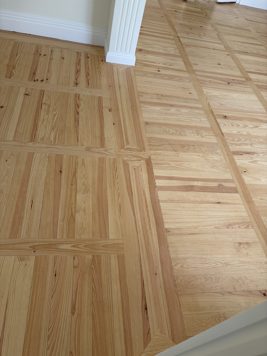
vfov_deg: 67.3
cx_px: 134
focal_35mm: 26
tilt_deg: -47.5
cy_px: 178
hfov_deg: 53.1
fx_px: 267
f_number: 1.6
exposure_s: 1/145
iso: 32
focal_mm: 5.96
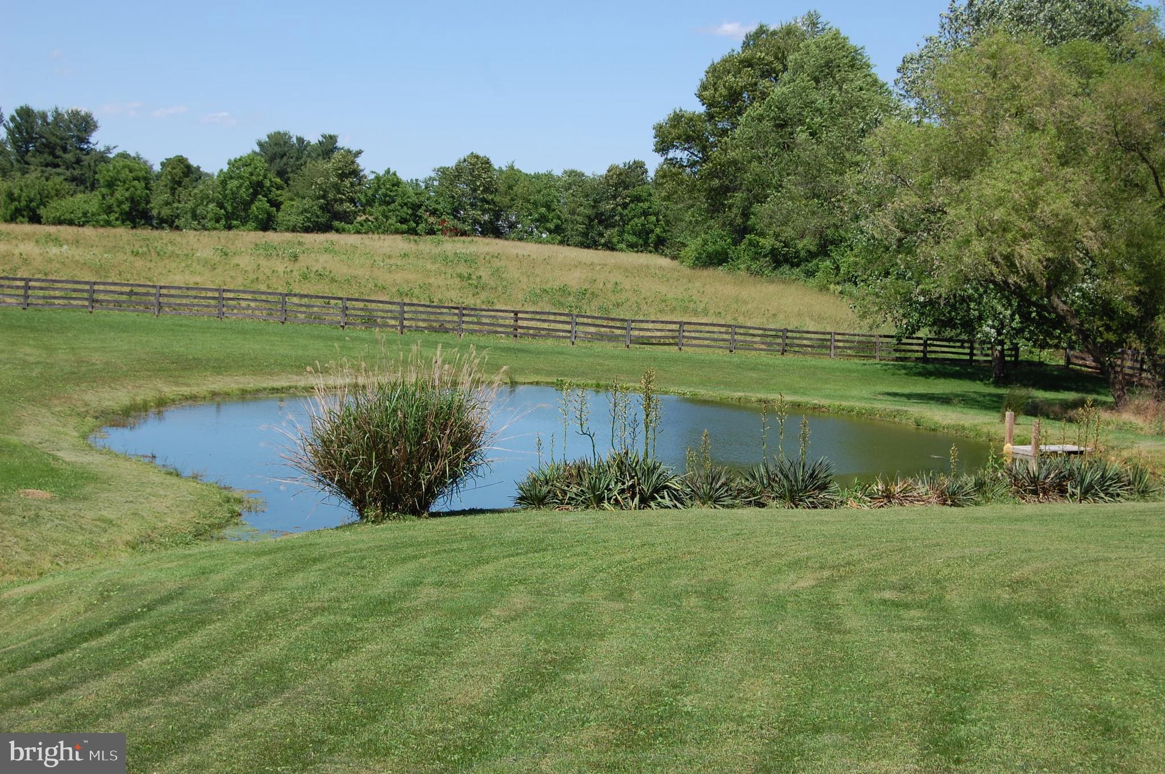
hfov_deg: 35.1
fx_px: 1843
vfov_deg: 23.7
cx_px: 582
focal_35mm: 57
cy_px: 387
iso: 200
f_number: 9
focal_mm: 38
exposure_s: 1/320
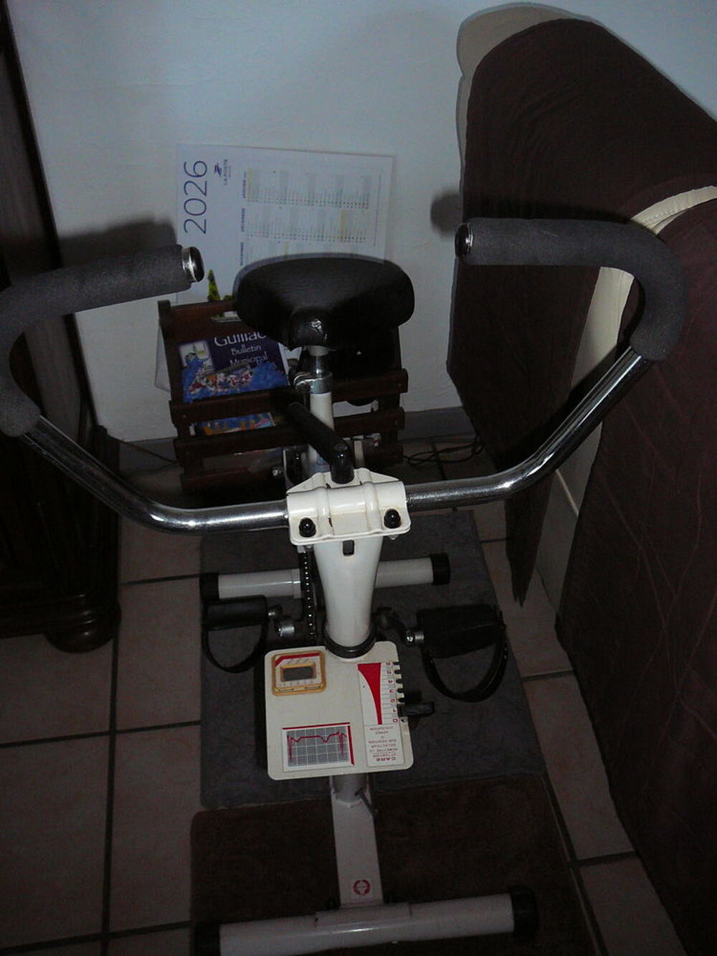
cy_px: 478
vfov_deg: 52.6
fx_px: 966
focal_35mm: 35
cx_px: 358
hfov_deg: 40.7
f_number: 2.8
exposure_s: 1/30
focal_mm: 5.2
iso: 200
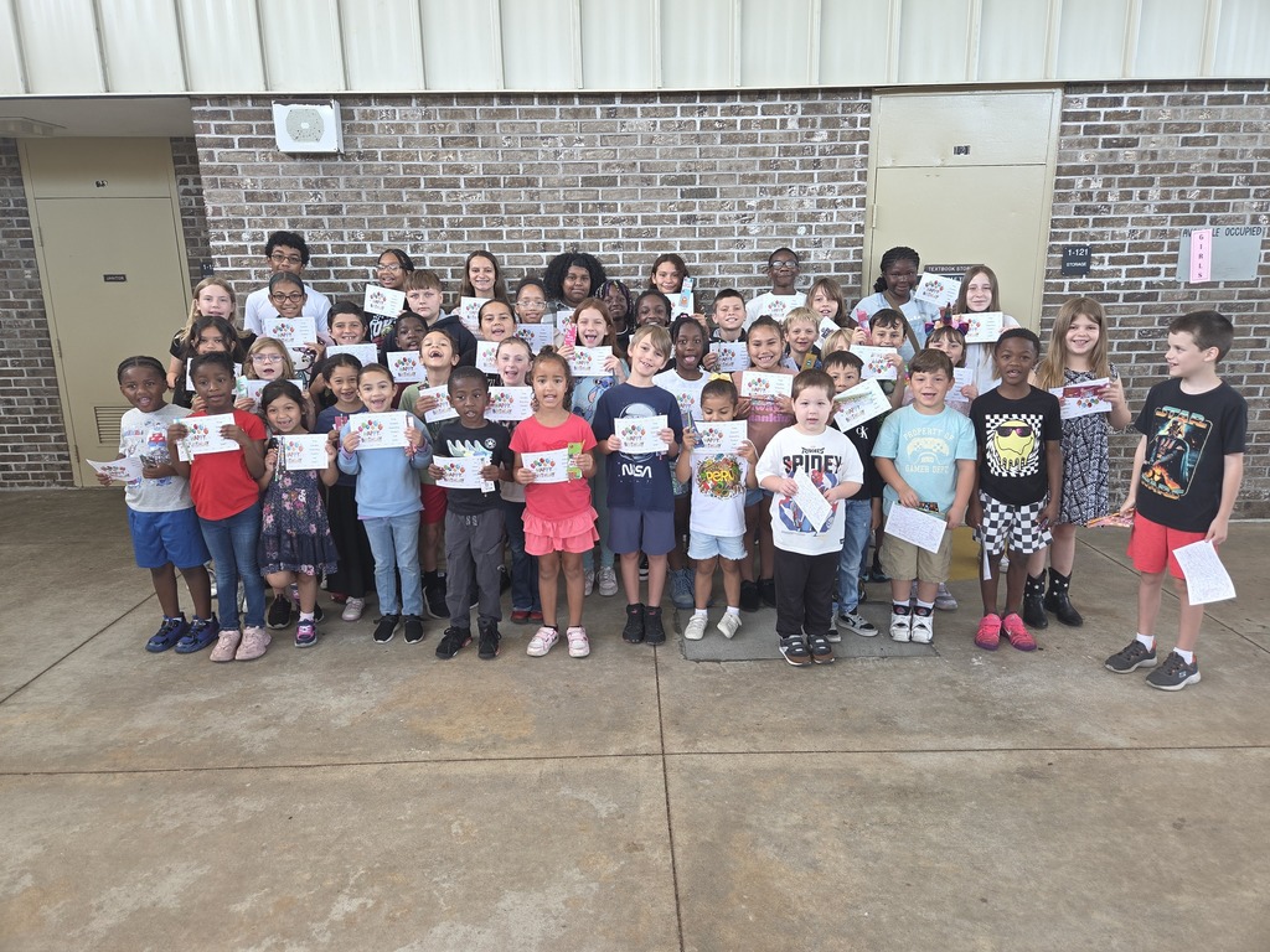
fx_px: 844
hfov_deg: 73.9
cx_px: 635
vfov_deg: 58.9
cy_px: 476
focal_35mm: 23
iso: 80
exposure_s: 1/60
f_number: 1.8
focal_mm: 5.4
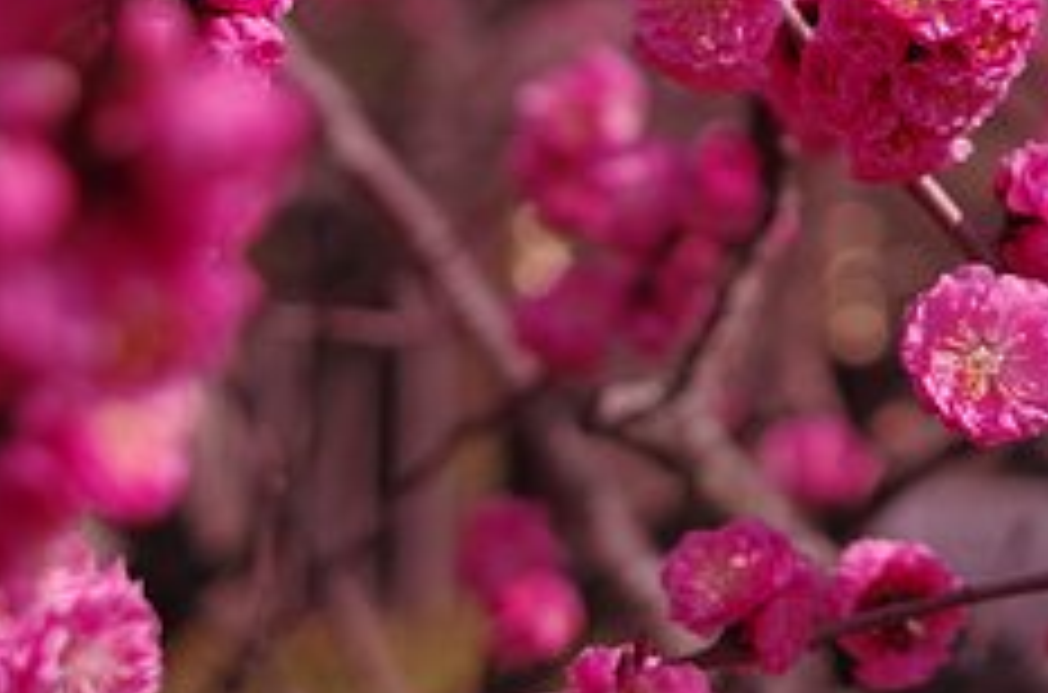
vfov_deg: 16.8
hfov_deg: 24.2
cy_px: -2
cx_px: 1124
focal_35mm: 79
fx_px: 2294
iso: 100
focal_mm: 24
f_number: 2
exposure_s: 1/1600
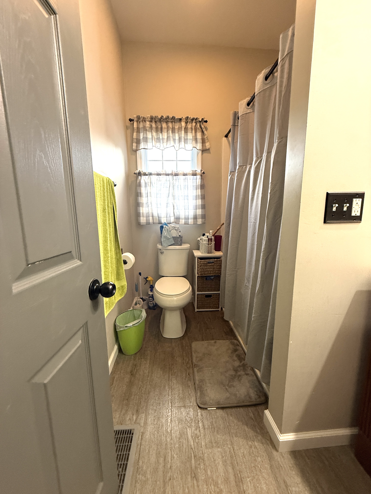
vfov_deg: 102.1
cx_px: 186
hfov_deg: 85.7
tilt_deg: -5.7
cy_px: 247
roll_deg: +0.4
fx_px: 200
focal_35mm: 14
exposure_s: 1/60
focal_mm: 2.22
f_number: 2.2
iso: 200
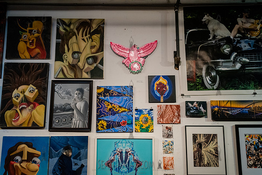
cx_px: 131
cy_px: 88
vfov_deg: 37.8
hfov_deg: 54.3
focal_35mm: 35
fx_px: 255
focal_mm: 35
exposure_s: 1/500
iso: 6400
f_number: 4
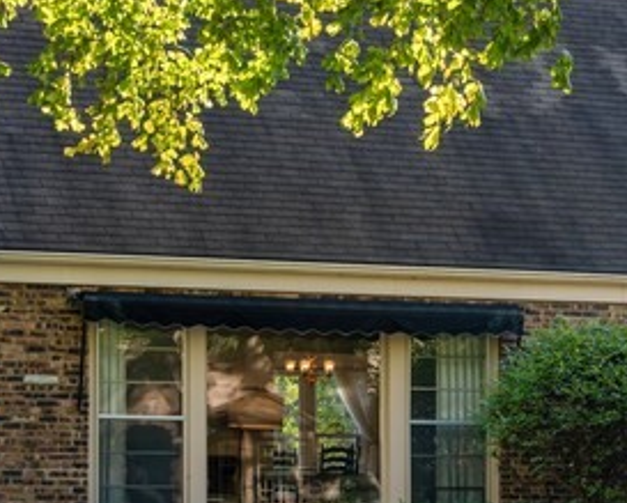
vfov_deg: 11.1
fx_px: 2582
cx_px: 524
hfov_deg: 13.8
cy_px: 271
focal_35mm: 139
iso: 200
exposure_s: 1/60
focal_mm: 45
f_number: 9.5
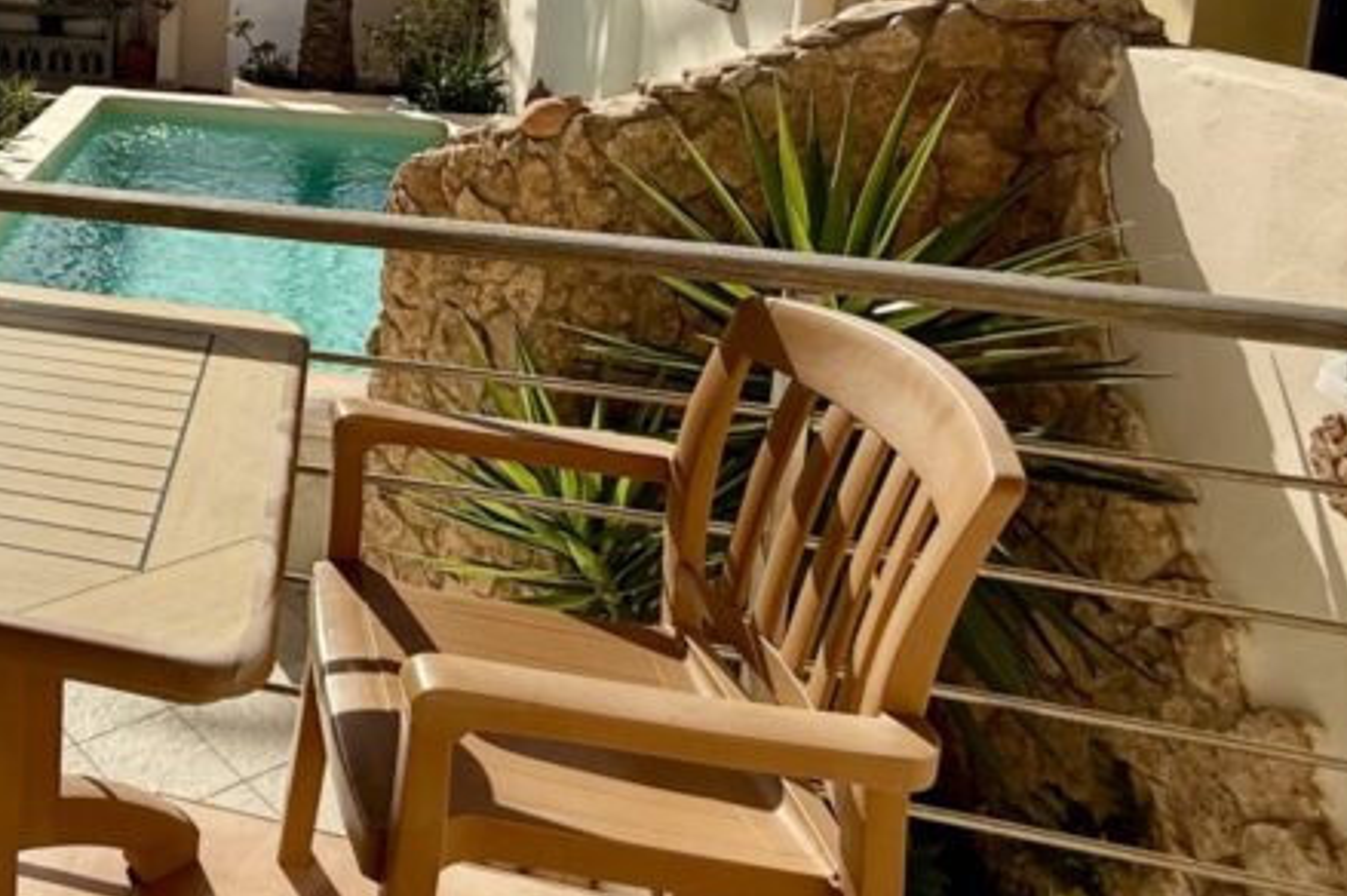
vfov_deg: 35.4
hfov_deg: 47.1
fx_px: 1271
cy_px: 15
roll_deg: -1.1
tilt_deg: -4.4
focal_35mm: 34
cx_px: 18
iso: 50
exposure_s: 1/5155
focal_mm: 2.22
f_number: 2.2
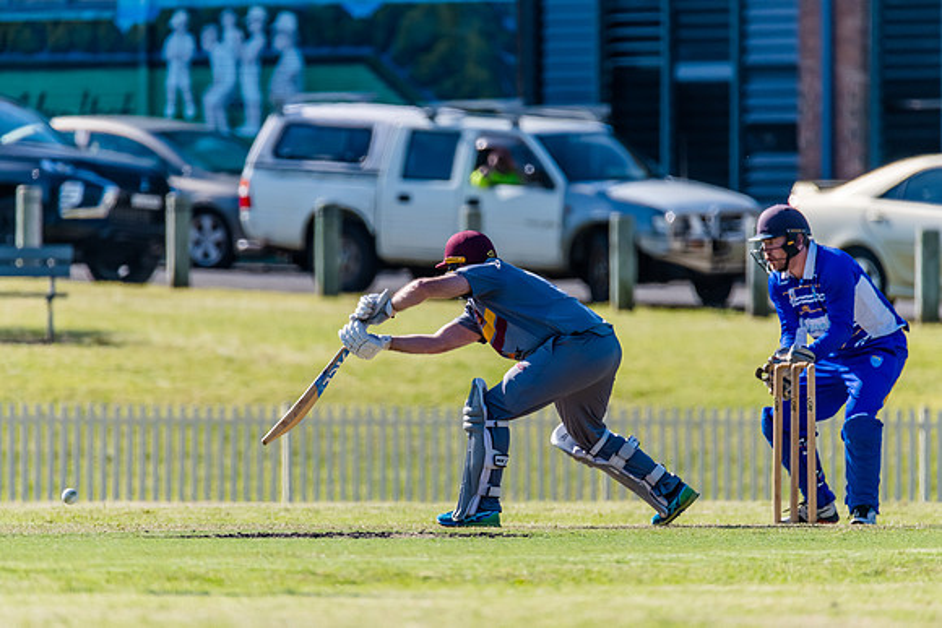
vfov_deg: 2.1
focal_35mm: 646
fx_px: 16895
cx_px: 448
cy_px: 296
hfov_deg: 3.2
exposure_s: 1/2000
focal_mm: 600
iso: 640
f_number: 6.3
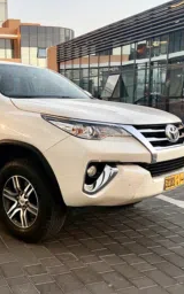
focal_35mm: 43
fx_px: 345
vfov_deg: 46.2
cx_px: 30
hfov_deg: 29.0
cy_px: 156
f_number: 1.5
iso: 160
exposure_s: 1/50
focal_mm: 5.7
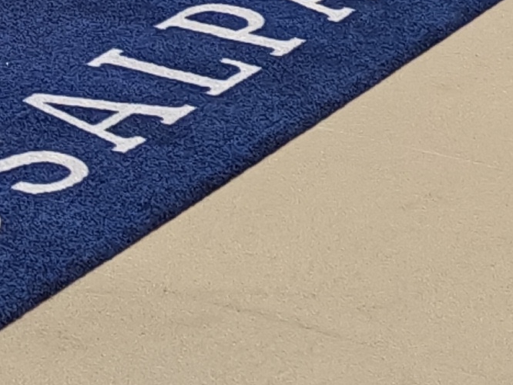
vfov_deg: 6.8
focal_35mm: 209
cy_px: -426
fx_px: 3098
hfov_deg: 8.8
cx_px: -616
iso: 200
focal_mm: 6.12
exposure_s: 1/100
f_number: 1.9
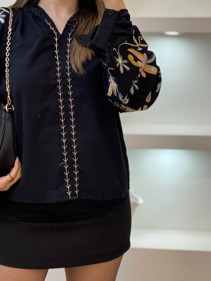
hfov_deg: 17.1
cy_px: 85
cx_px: 54
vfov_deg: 22.6
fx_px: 699
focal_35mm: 86
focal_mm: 6
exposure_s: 1/100
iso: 100
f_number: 2
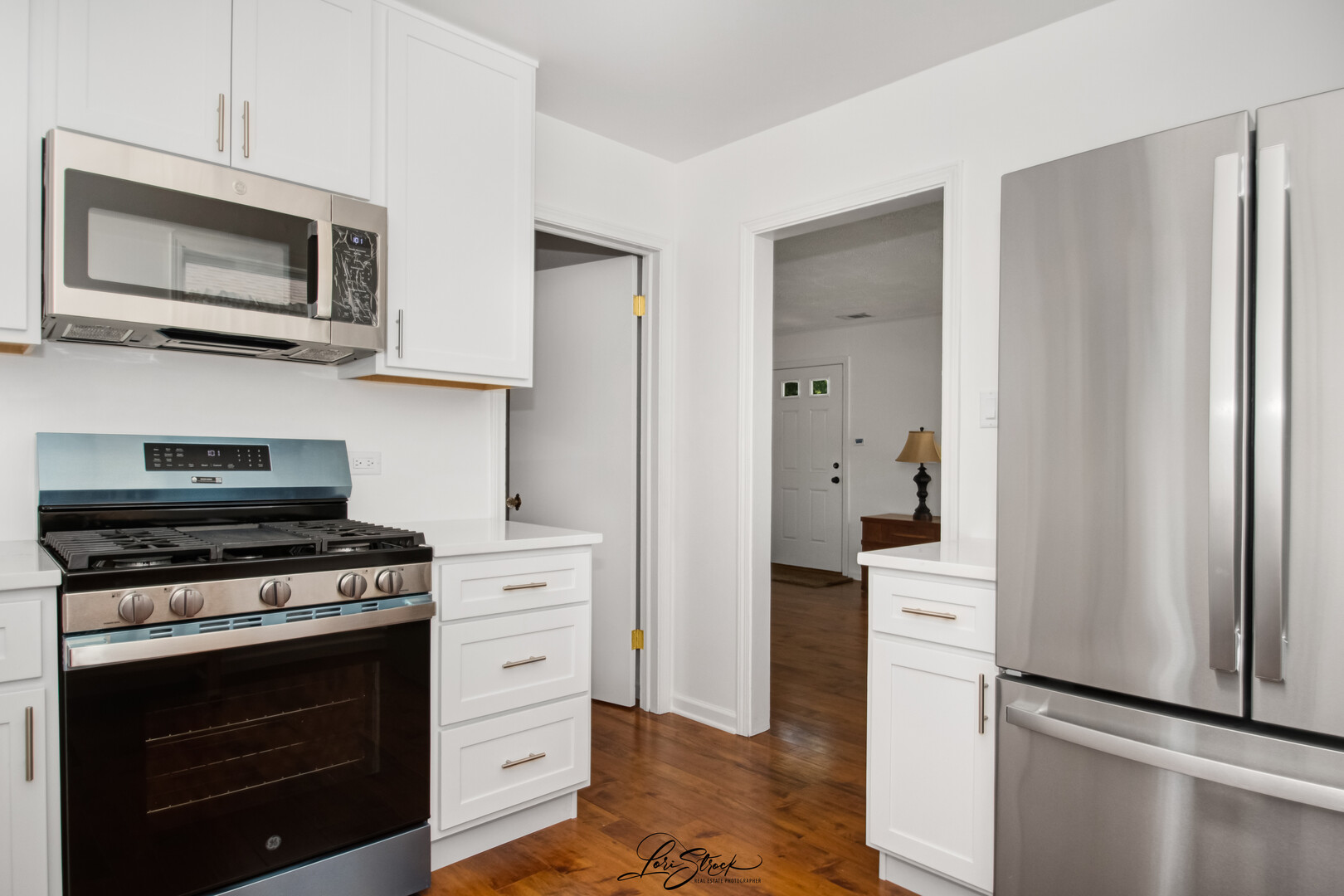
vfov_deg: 64.6
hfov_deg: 86.9
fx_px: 709
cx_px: 672
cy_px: 448
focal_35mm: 19
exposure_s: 1/1250
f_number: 8
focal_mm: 13
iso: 400
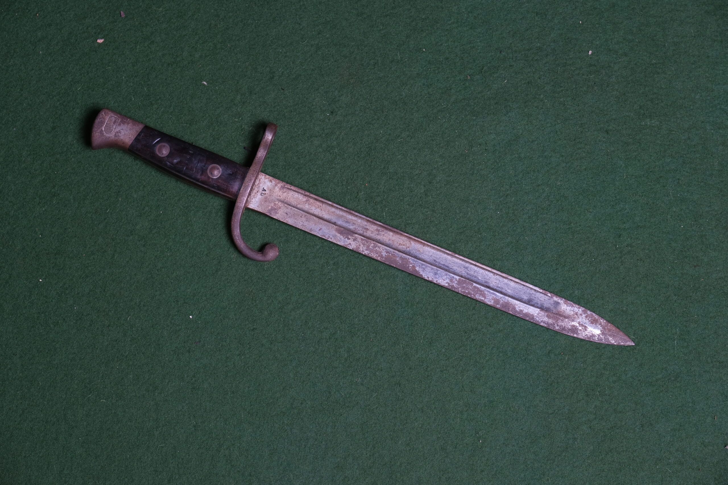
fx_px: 1678
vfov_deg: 16.5
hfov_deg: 24.5
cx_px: 364
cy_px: 242
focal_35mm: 83
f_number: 5
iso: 320
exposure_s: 1/160
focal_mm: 55
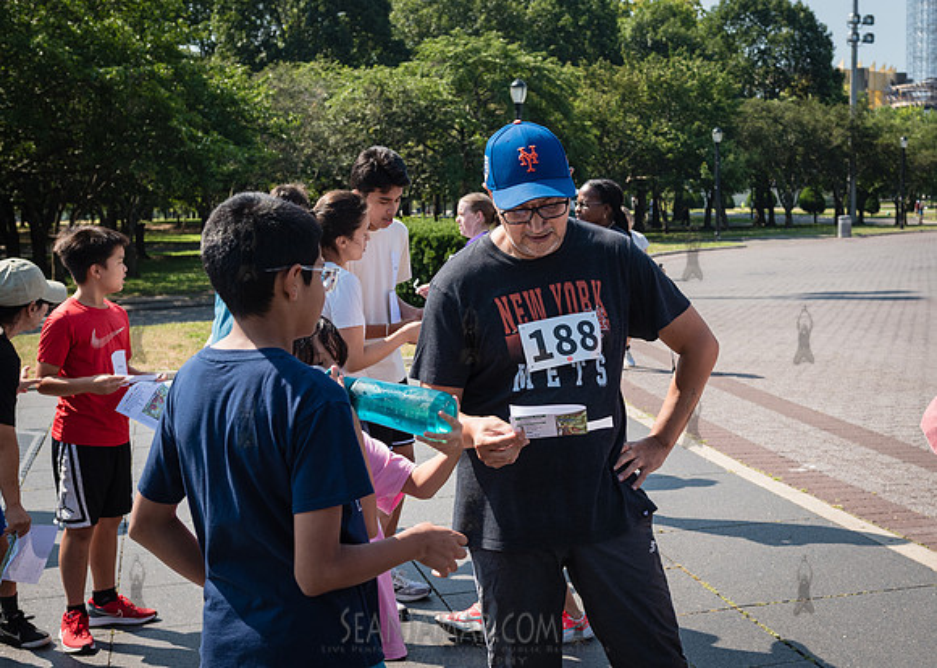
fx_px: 1379
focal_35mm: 52
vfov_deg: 27.2
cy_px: 329
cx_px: 538
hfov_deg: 37.4
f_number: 5
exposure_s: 1/1000
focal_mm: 38
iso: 400
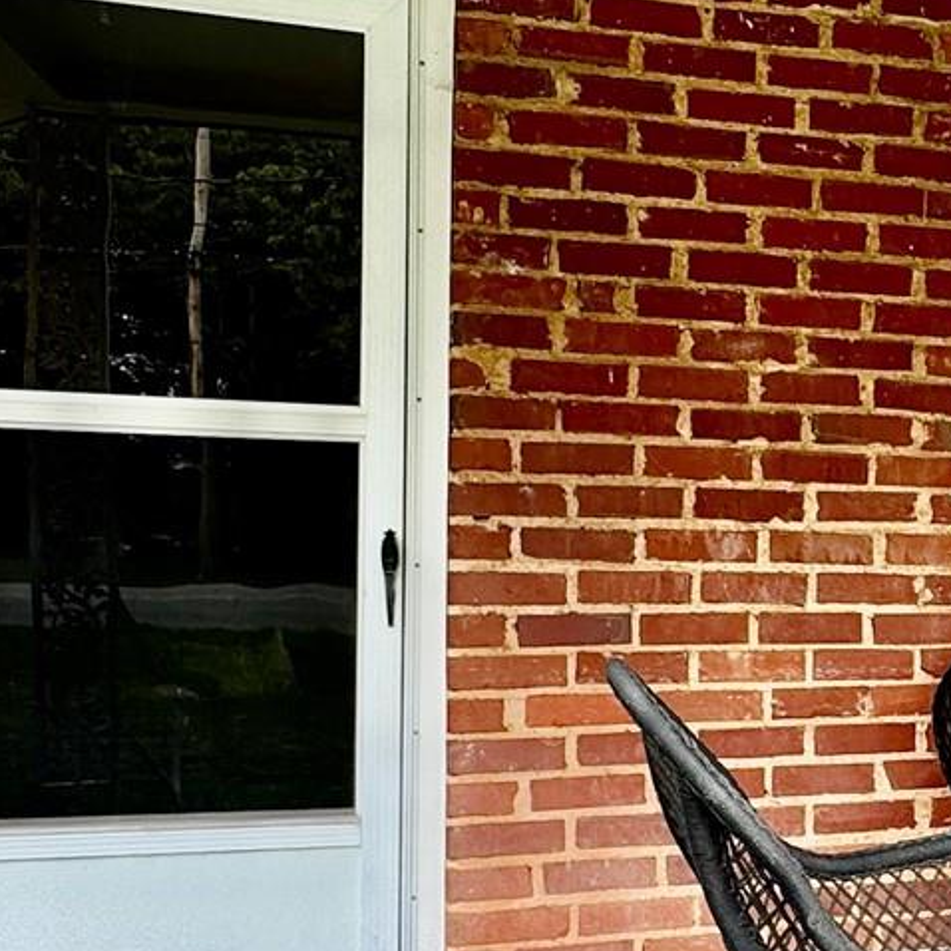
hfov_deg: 28.8
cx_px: 1074
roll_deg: -1.3
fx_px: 1647
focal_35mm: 53
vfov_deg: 32.1
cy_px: 589
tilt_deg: -1.7
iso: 40
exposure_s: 1/245
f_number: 2.2
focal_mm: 2.22
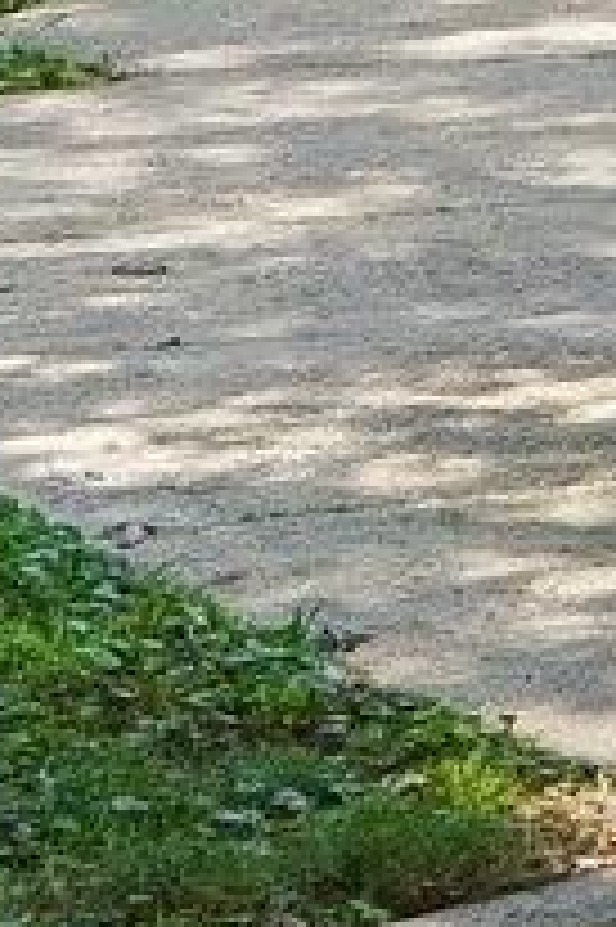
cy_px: -1496
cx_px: 3961
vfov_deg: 6.5
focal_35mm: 298
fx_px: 7661
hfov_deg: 3.8
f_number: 8
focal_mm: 20
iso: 100
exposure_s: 1/30
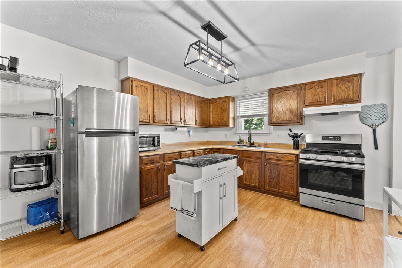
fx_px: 156
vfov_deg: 81.2
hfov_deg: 104.3
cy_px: 134
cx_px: 201
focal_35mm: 14
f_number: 6.3
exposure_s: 1/2.5
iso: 1000
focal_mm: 14
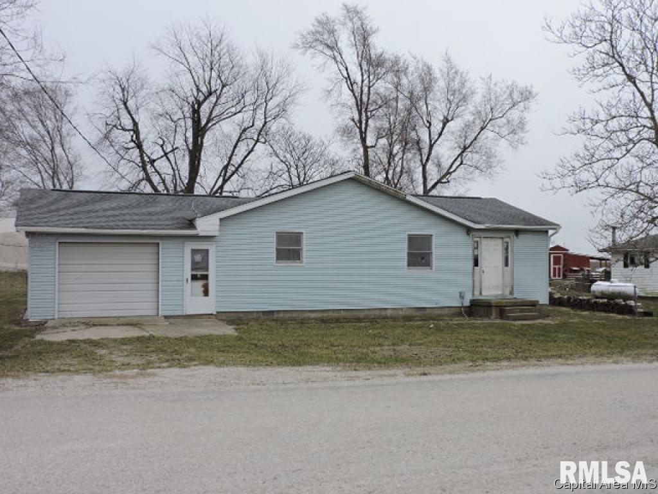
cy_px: 247
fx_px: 665
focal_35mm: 35
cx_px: 329
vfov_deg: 40.7
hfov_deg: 52.6
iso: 100
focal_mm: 6.2
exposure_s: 1/320
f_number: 3.3
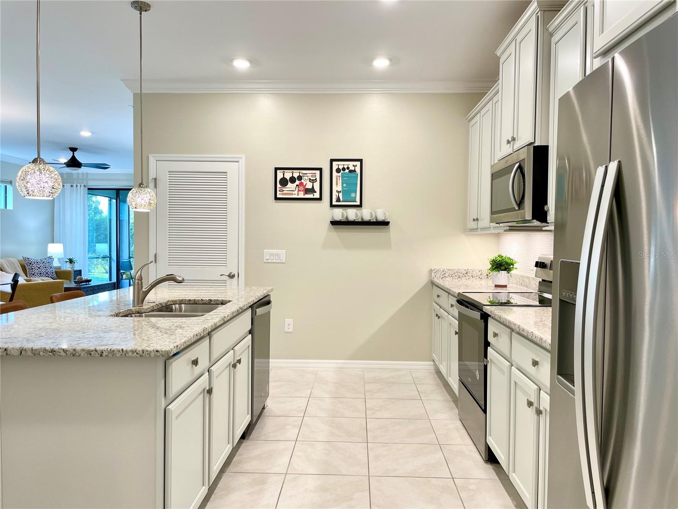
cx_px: 339
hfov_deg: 67.3
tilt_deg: -1.5
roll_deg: +0.0
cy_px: 254
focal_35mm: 26
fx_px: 509
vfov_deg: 53.1
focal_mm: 4.2
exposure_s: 1/60
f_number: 1.6
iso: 80
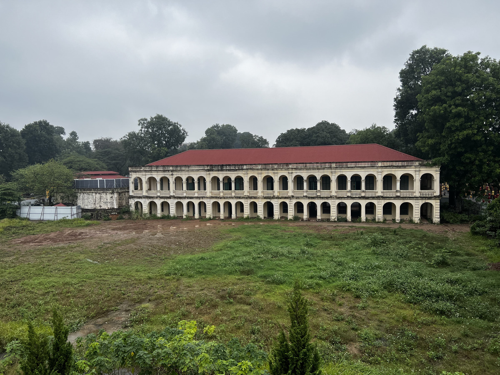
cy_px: 188
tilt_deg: -2.9
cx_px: 250
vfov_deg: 53.1
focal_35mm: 26
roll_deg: +0.9
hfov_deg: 67.3
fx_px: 376
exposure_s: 1/1183
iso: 50
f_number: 1.5
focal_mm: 5.7
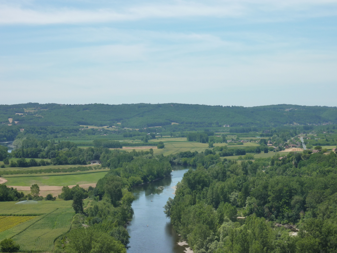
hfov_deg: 23.6
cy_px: 126
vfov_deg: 17.8
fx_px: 808
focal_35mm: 83
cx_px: 168
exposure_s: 1/500
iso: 125
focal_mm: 13.7
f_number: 5
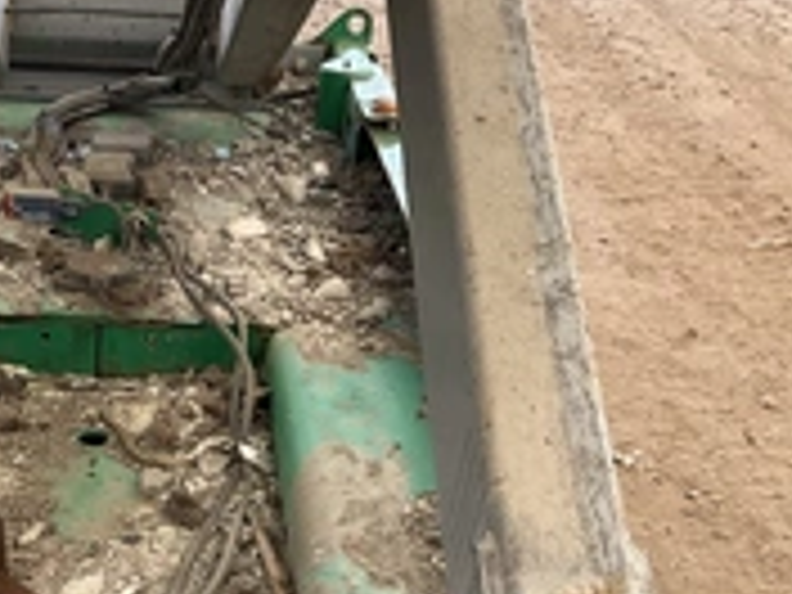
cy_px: 580
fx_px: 1510
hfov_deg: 28.7
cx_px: 158
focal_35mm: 66
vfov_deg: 21.5
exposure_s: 1/122
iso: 50
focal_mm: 3
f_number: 1.8
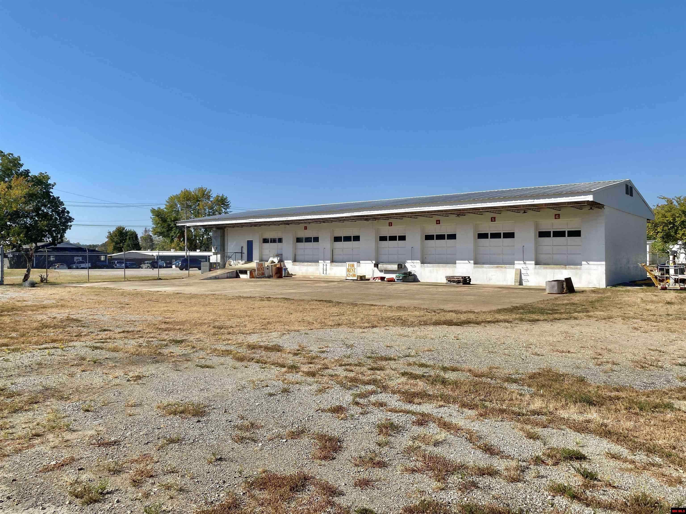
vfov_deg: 53.1
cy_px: 257
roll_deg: -0.4
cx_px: 343
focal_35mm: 26
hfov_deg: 67.3
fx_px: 515
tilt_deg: +0.9
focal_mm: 4.25
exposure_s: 1/3125
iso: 32
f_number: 1.8
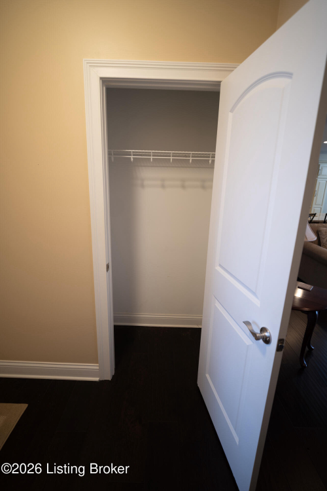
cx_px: 164
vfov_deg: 96.7
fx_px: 218
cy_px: 246
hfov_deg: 73.7
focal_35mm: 16
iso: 100
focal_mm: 16
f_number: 1.8
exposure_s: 1/20
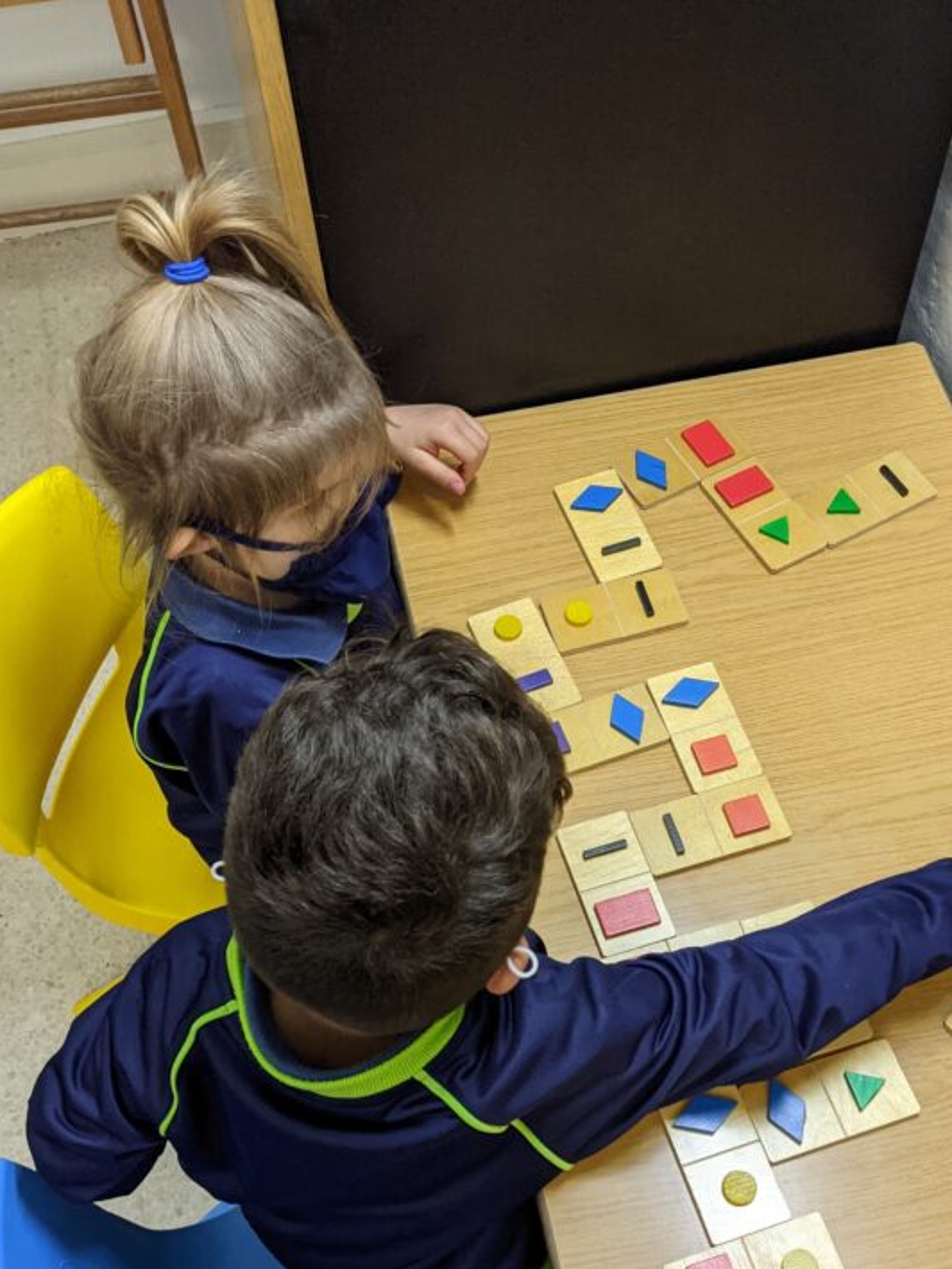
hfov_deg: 36.8
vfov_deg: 46.8
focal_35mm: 39
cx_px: 494
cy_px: 888
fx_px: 1430
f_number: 1.73
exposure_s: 1/99.9
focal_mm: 4.38
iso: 307
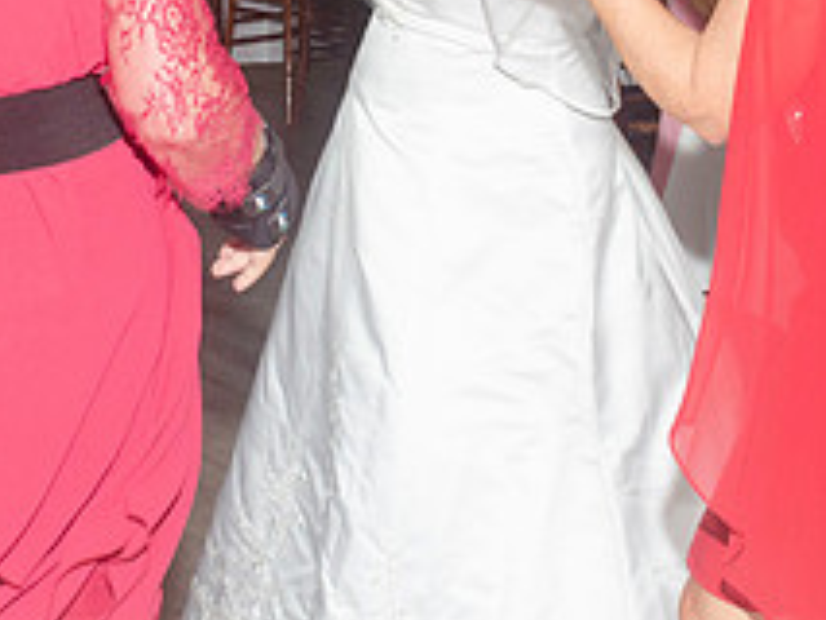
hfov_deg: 19.2
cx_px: 388
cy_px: 0
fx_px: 2435
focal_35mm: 102
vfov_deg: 14.3
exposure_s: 1/60
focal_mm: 26
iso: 400
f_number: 5.6
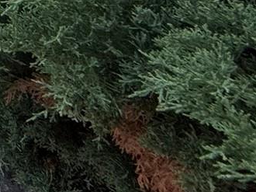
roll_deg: +2.1
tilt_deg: -7.2
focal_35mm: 87
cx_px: -510
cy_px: -325
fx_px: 643
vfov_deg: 12.0
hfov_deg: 11.6
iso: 50
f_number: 2.2
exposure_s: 1/559
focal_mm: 2.22
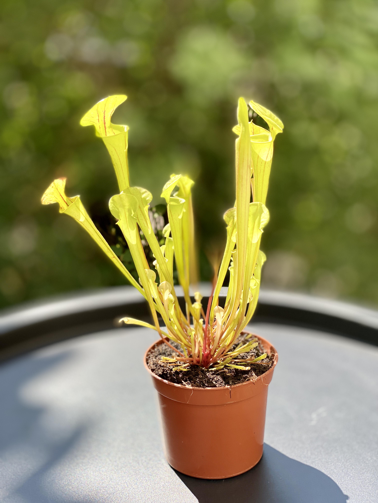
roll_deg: +0.4
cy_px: 252
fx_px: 757
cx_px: 189
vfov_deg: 36.8
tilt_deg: -20.6
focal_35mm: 52
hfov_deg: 28.0
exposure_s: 1/494
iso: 20
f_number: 2
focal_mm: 6
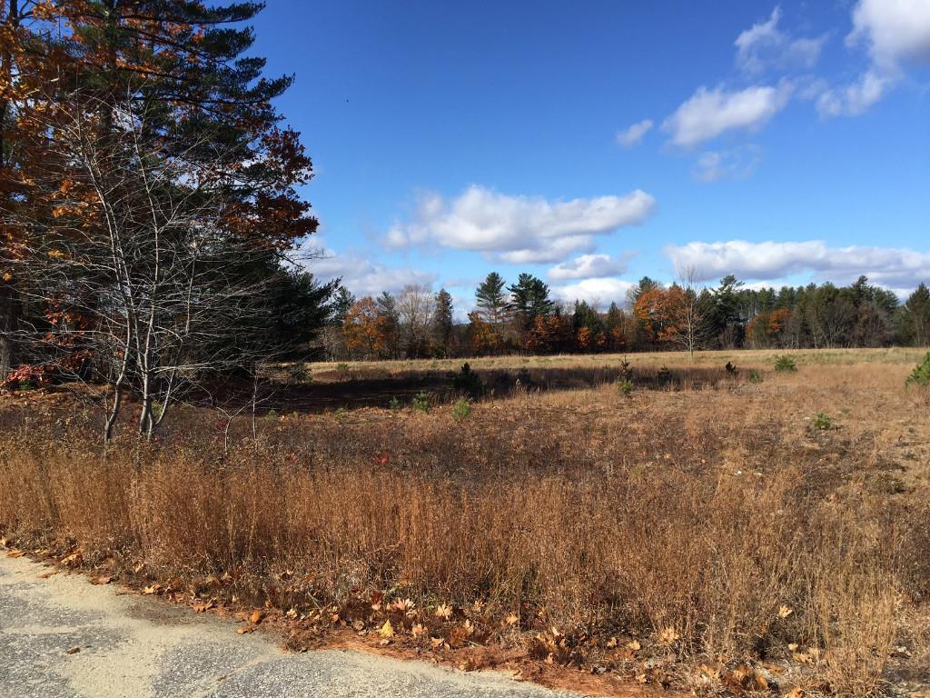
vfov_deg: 48.2
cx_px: 465
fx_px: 779
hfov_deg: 61.7
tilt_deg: +0.3
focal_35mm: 29
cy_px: 349
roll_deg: +0.8
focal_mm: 4.15
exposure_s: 1/1647
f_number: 2.2
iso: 32
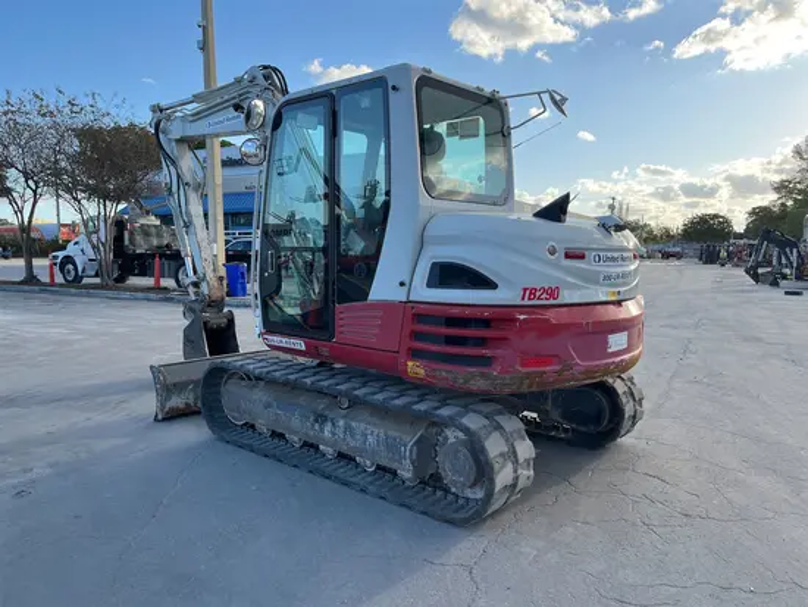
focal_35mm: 26
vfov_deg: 53.1
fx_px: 607
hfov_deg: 67.3
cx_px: 404
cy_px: 304
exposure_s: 1/1036
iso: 50
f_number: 1.6
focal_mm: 5.1
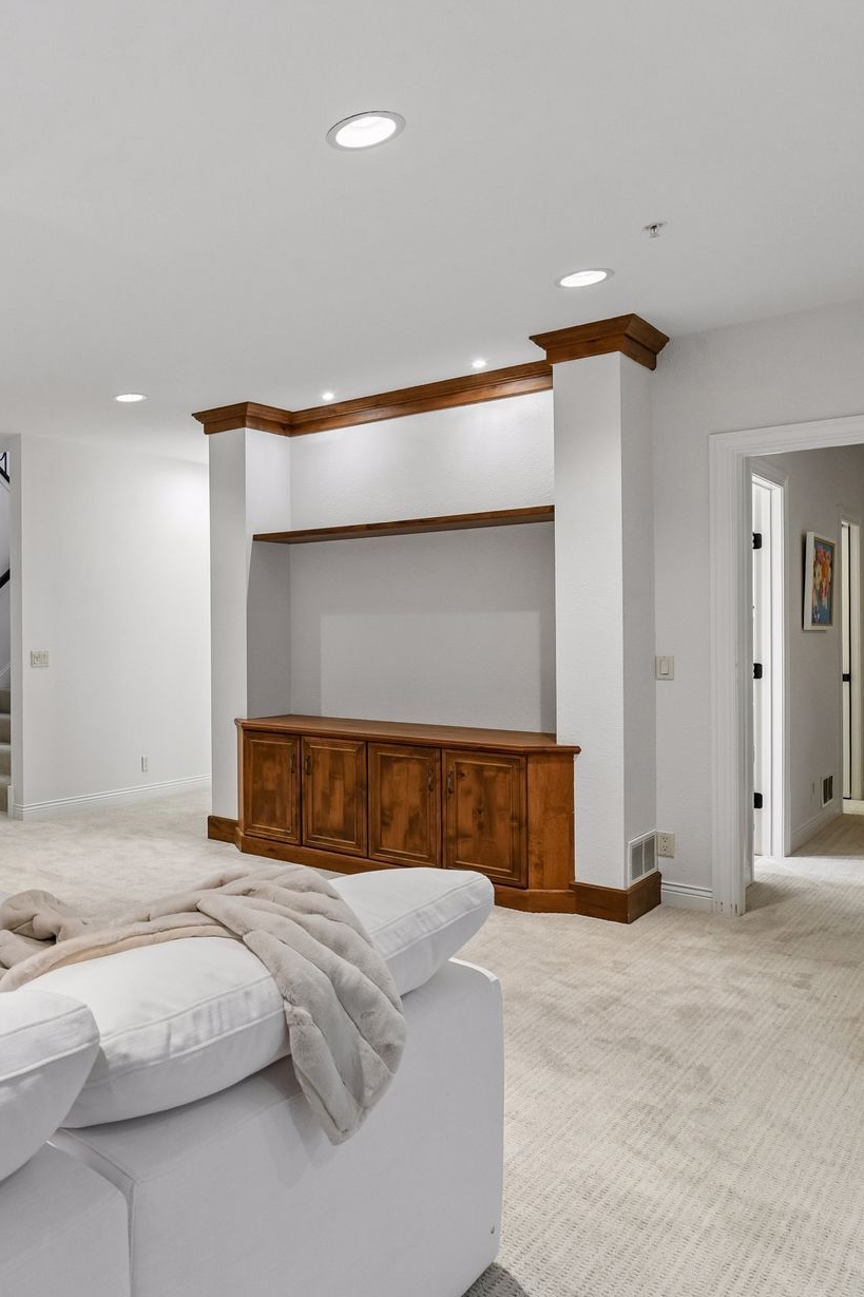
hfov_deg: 43.8
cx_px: -1
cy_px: 655
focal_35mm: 25
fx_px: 900
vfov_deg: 71.5
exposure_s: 1/30
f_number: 10
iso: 1250
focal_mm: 16
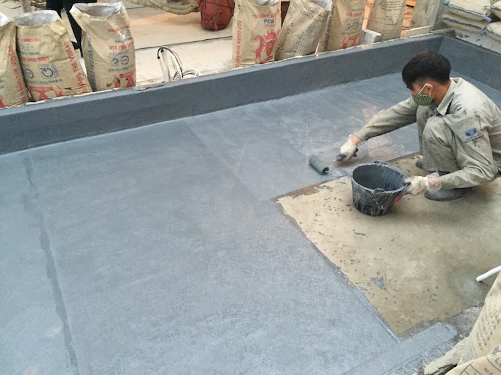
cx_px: 250
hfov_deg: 61.7
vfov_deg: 48.2
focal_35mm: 29
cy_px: 188
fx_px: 420
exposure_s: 1/24
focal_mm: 4.15
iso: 250
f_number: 2.2
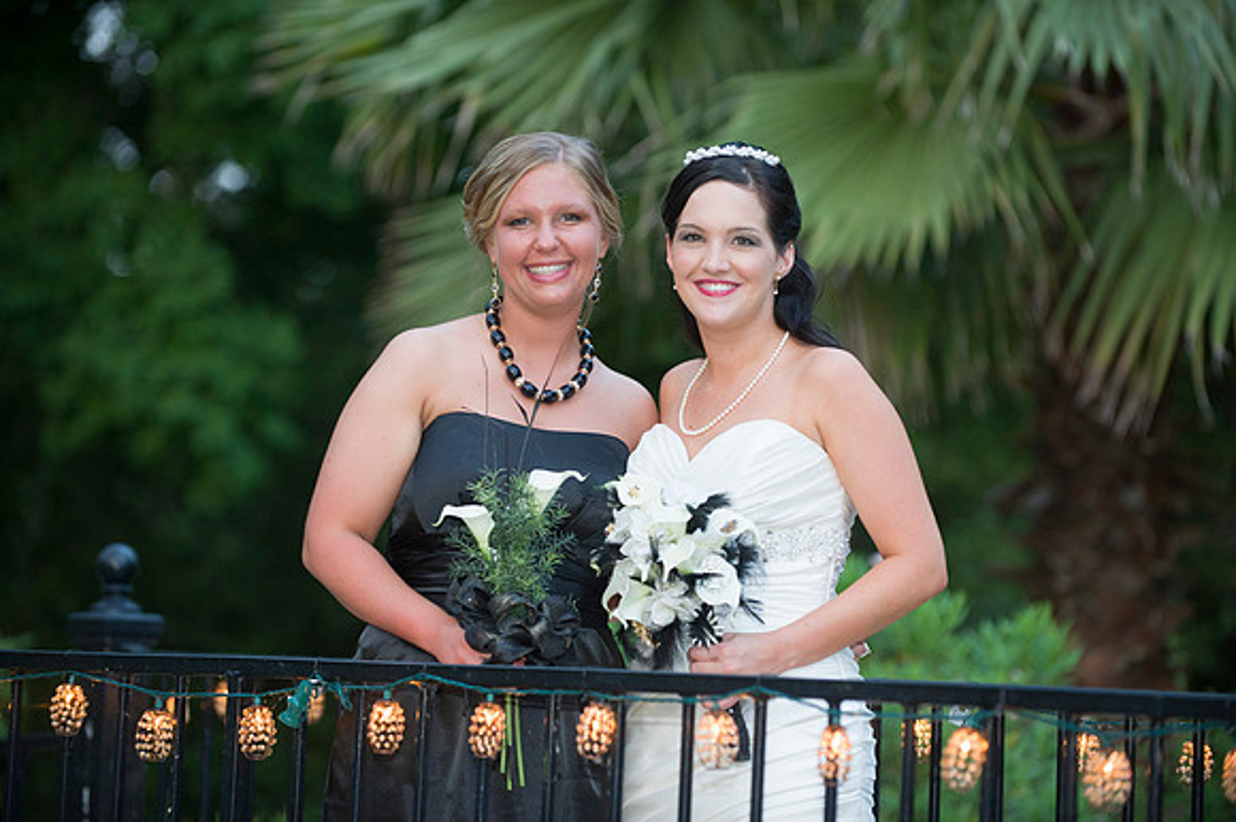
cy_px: 411
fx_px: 4461
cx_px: 618
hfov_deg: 15.8
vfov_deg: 10.5
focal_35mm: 130
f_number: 2.8
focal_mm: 130
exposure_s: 1/160
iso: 1250
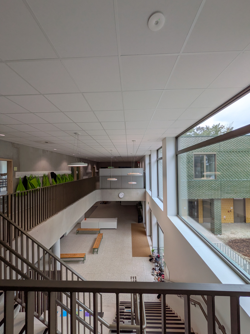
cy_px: 167
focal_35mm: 14
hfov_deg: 85.7
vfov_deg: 102.1
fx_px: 135
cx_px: 125
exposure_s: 1/262
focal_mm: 1.83
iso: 50
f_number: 2.2
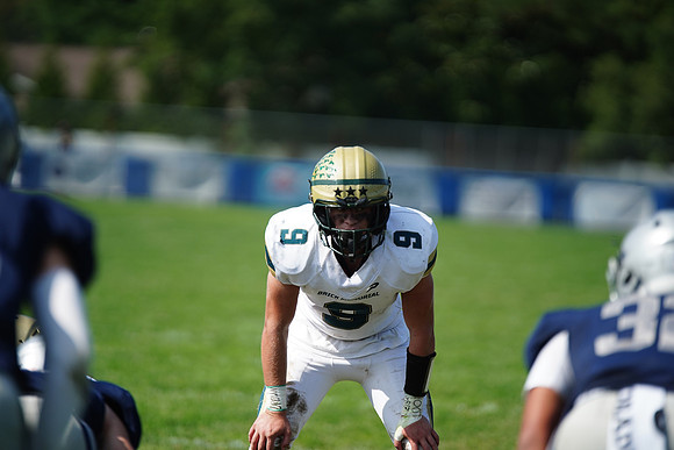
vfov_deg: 4.6
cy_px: 225
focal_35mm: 300
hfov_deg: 6.9
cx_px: 337
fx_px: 5618
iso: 400
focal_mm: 300
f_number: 2.8
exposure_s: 1/5000
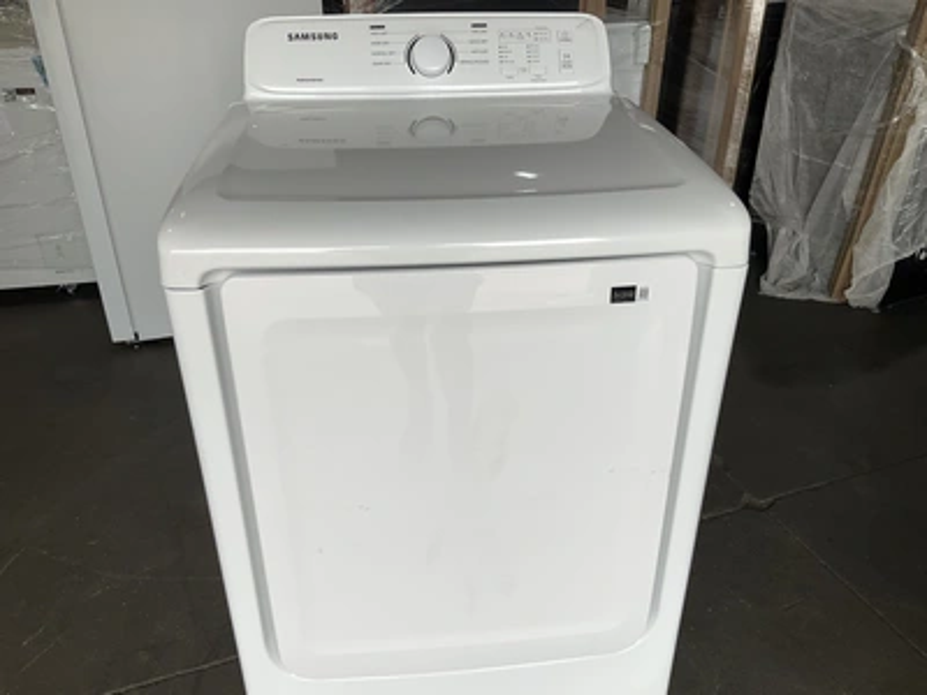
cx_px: 464
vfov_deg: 48.2
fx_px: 777
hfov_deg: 61.7
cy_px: 348
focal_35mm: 29
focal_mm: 3
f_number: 1.8
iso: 25
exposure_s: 1/442
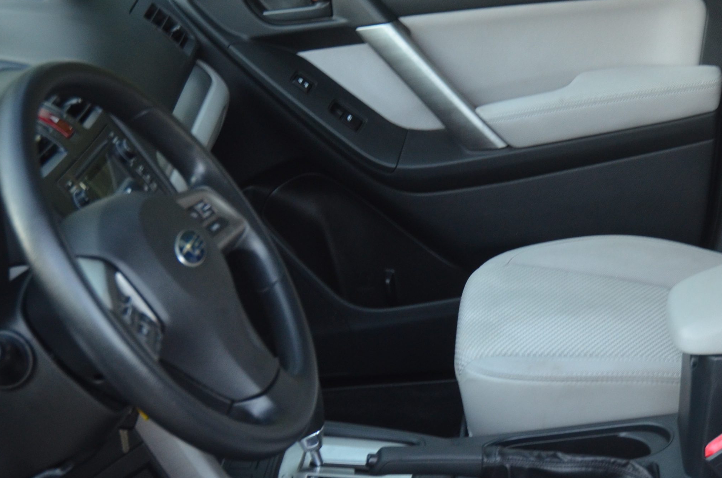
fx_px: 1700
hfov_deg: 23.5
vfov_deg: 15.9
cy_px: 410
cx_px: 604
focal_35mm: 85
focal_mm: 31
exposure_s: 1/30
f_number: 4
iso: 800
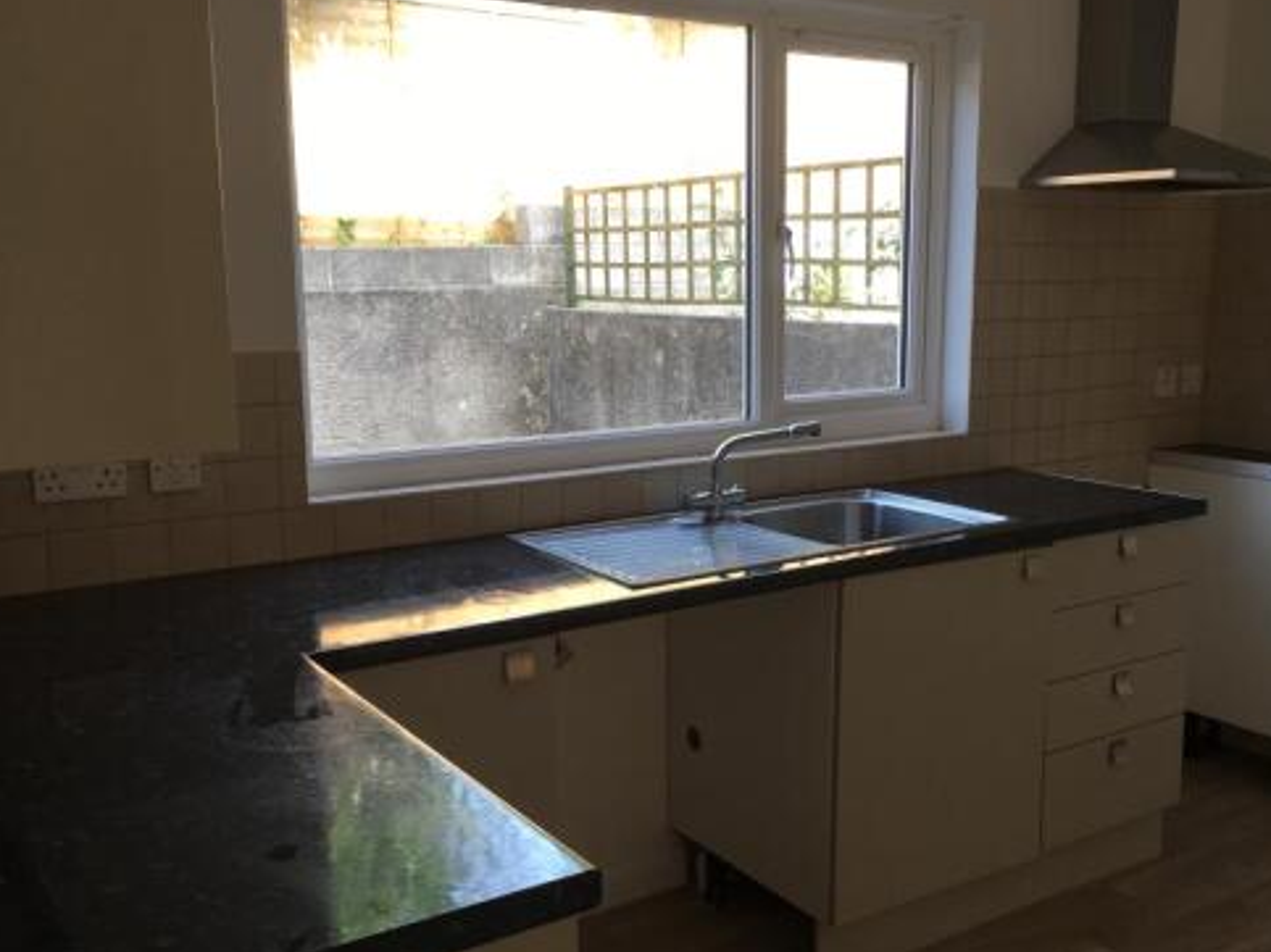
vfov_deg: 40.7
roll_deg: -0.2
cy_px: 490
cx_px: 683
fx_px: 1285
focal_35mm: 35
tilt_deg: -8.8
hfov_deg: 52.6
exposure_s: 1/60
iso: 25
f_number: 2.2
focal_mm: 4.15
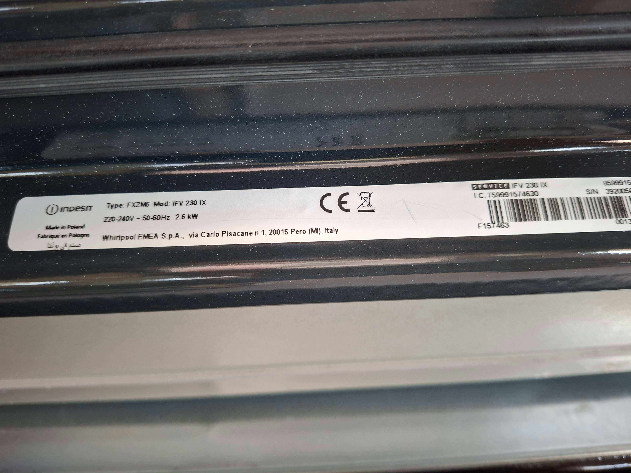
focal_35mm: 23
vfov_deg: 58.9
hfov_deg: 73.9
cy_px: 236
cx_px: 316
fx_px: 419
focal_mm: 5.54
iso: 320
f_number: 1.8
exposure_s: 1/33
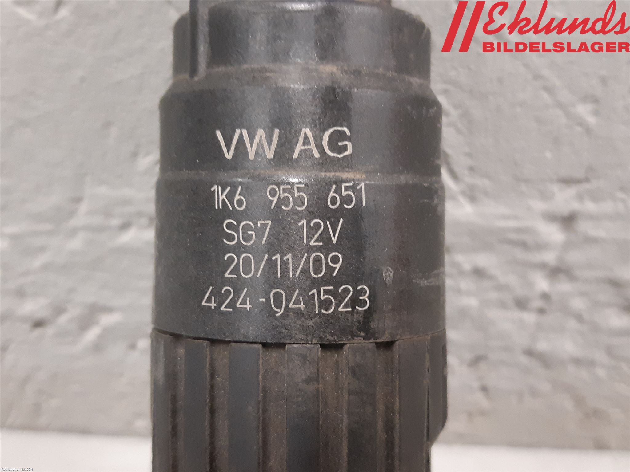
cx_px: 315
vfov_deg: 53.1
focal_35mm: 26
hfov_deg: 67.3
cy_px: 236
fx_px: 473
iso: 250
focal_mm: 3.93
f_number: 1.7
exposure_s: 1/33
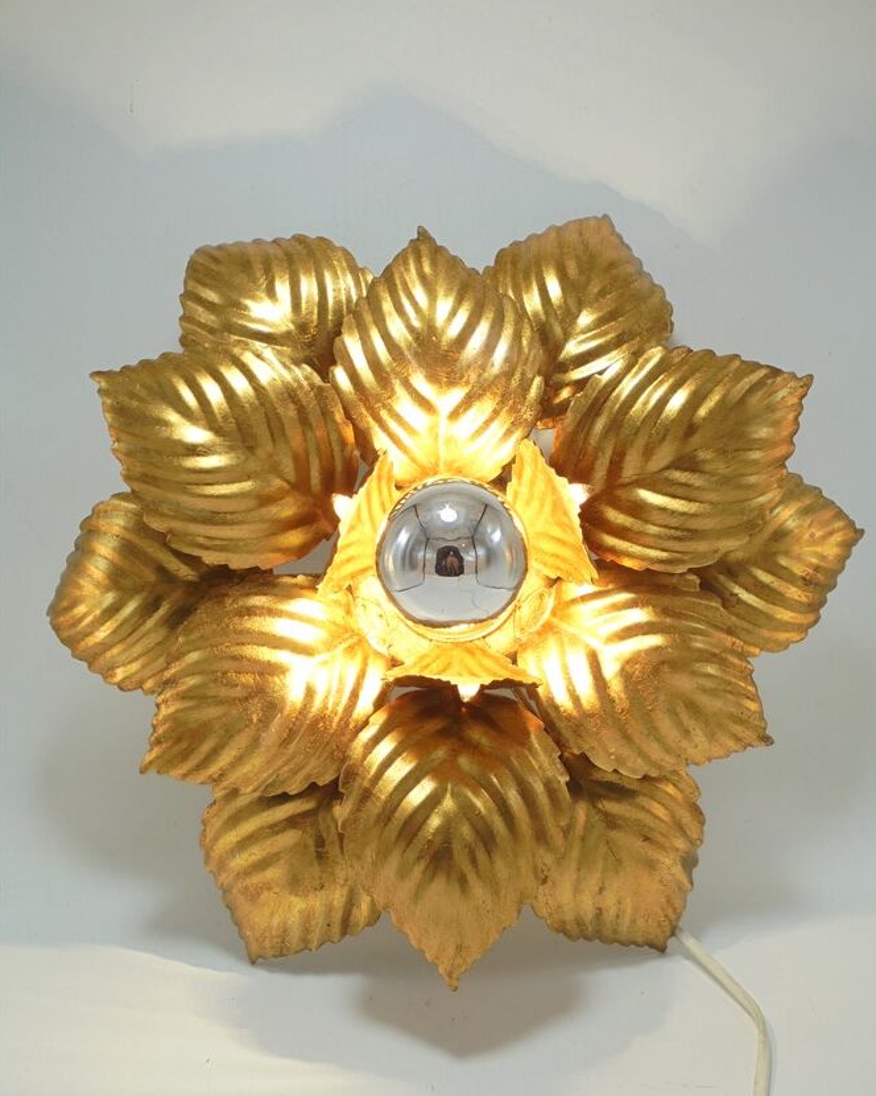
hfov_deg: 41.2
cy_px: 566
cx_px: 440
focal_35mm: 36
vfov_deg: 50.3
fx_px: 1167
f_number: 4
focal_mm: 6.1
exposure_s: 1/100
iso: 100
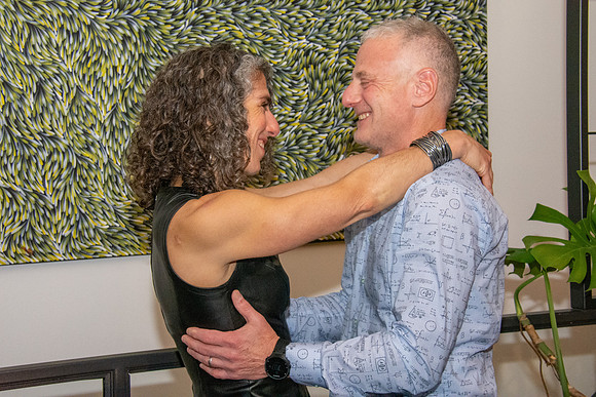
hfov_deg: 27.0
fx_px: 1242
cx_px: 298
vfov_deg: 18.2
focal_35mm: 75
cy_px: 198
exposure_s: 1/100
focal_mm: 50
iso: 5000
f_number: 13
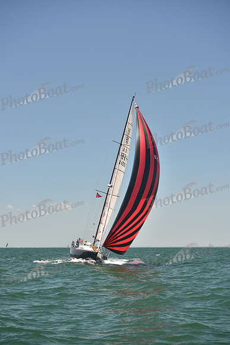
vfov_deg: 28.8
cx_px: 115
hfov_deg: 19.5
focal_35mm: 70
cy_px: 172
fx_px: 670
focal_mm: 70
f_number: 4.5
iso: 250
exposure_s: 1/800
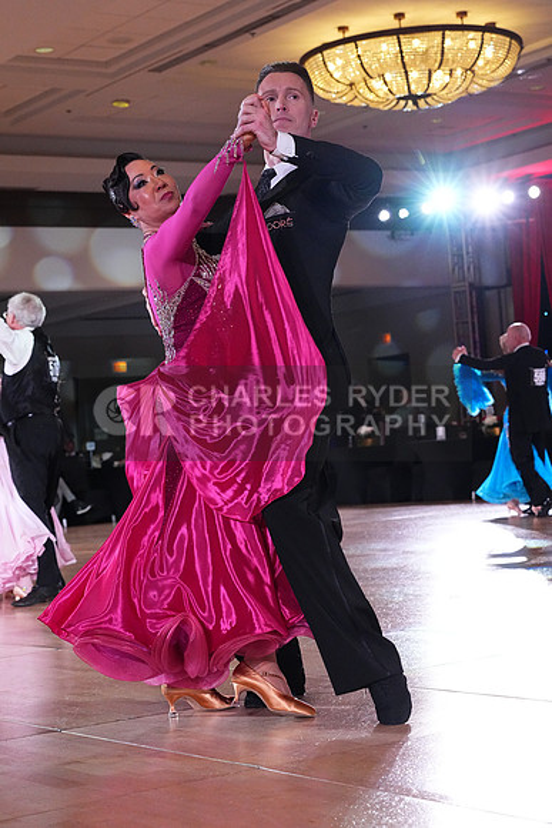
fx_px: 1609
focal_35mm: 70
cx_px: 276
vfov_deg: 28.8
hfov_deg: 19.5
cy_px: 414
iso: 8000
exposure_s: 1/400
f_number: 6.3
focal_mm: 70
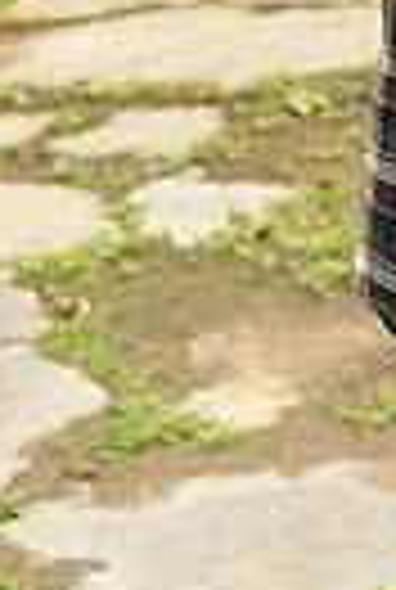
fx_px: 3988
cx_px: 673
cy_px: -450
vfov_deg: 8.2
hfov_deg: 5.6
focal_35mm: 243
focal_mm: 55
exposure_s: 1/250
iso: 500
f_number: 7.1
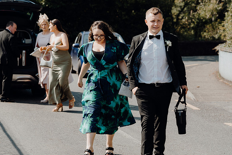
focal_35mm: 105
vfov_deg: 13.0
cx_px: 116
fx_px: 677
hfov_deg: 19.4
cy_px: 78
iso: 125
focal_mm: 70
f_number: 3.5
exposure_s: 1/640
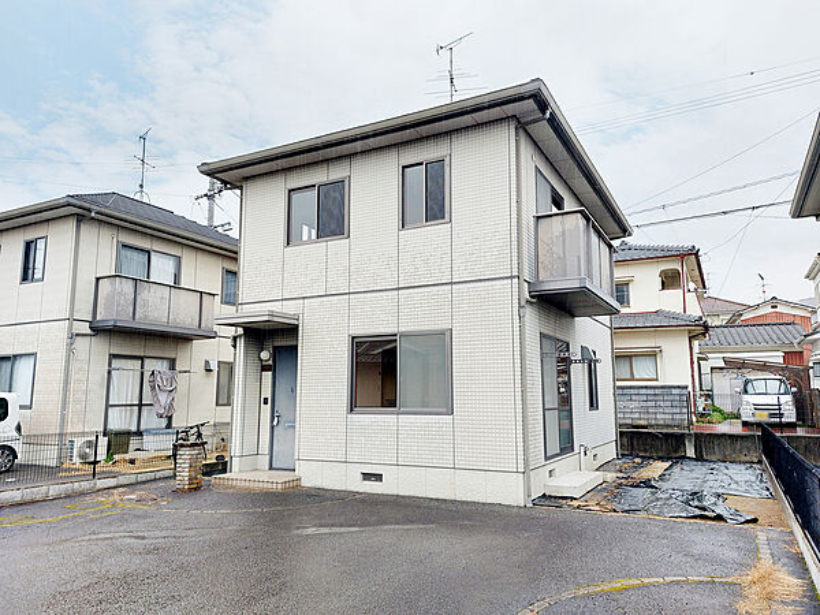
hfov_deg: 71.6
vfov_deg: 56.8
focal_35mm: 24
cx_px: 410
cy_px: 308
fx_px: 569
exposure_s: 1/120
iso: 40
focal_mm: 5.23
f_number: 1.8
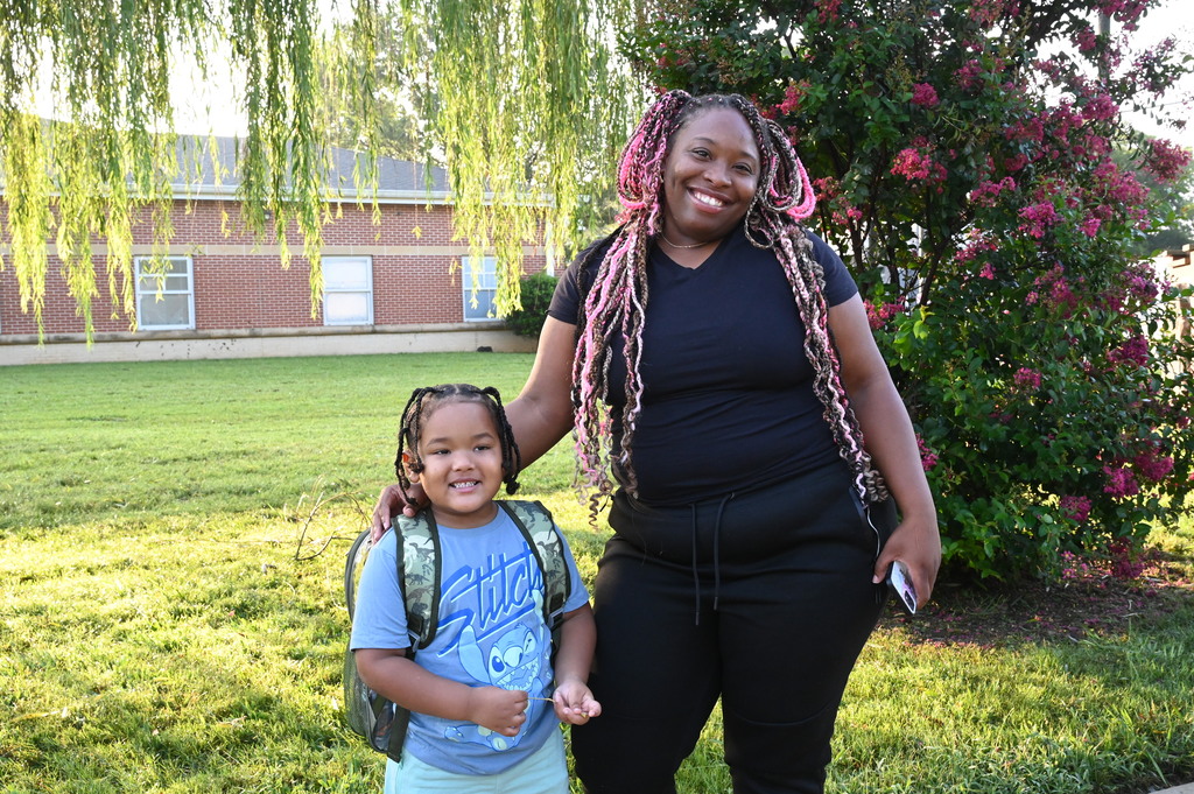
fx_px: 1259
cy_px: 397
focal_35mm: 38
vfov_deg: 35.0
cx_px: 597
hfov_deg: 50.7
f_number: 11
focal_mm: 38
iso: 4000
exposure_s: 1/250
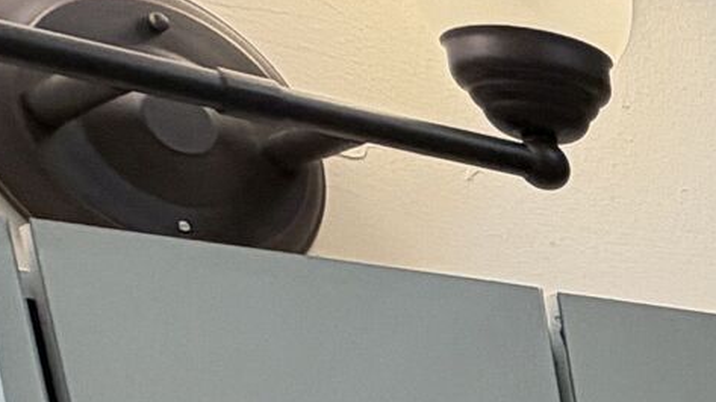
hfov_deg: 14.2
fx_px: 1879
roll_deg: +1.3
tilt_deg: -12.0
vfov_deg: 10.1
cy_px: 1070
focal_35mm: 99
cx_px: 1748
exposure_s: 1/120
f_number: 2.2
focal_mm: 2.22
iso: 125
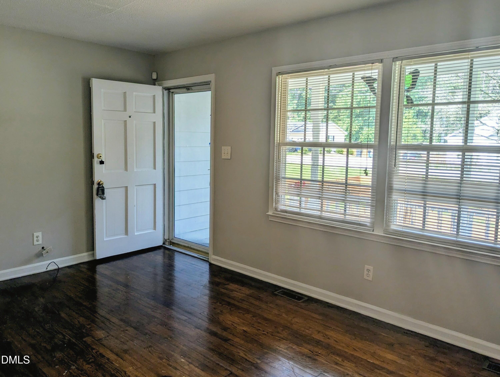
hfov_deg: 71.5
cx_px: 250
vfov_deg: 56.9
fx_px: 347
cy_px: 188
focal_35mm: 24
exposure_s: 1/76
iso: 36
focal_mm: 6.81
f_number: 1.85
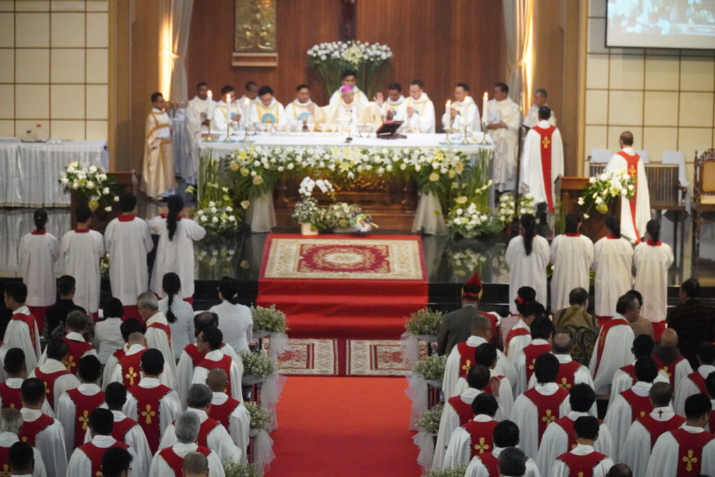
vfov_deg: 12.9
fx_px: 2105
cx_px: 358
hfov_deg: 19.3
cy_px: 240
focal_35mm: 106
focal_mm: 70
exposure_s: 1/160
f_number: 4
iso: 6400
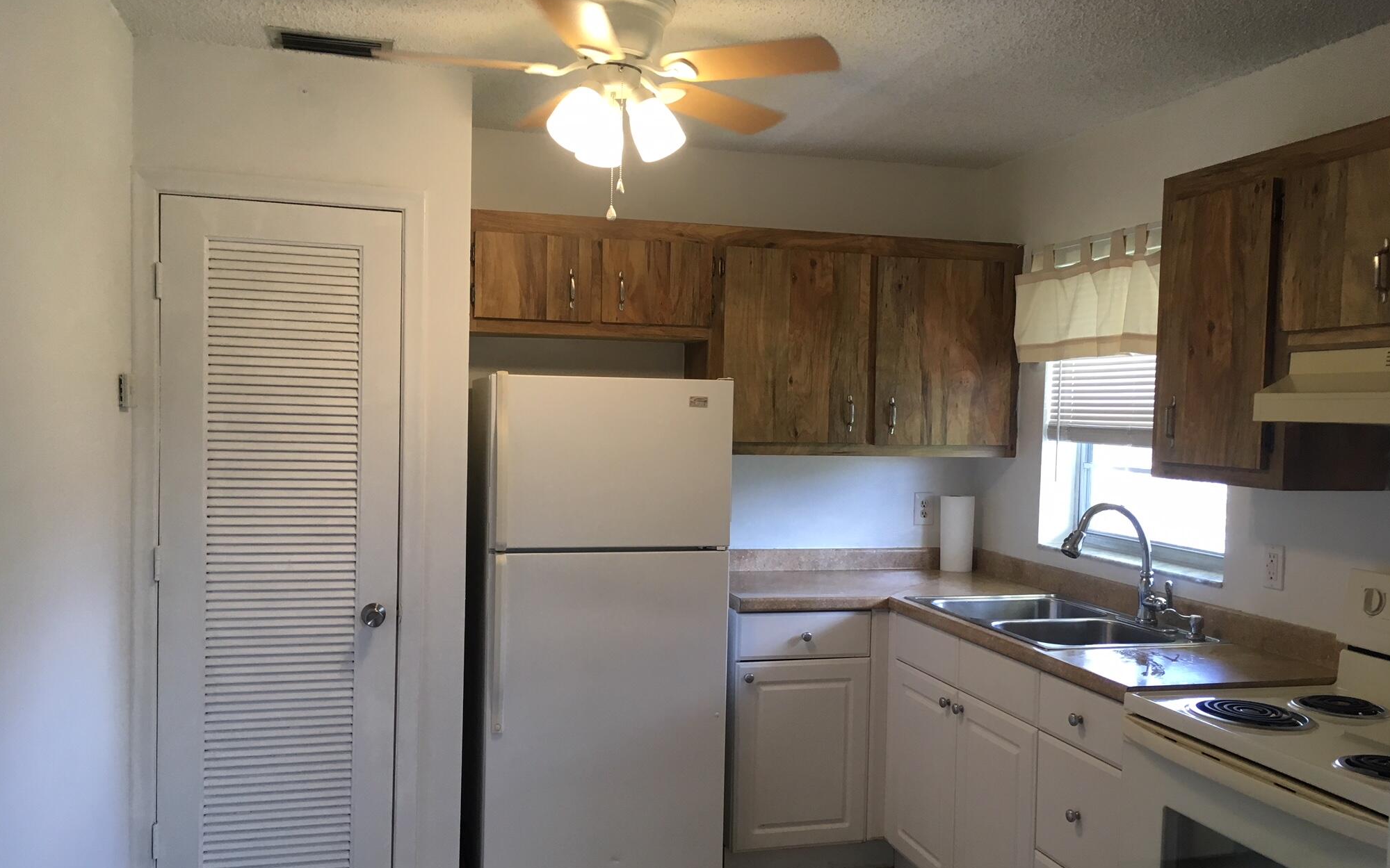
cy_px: 463
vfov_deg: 40.6
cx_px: 698
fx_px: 1174
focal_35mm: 31
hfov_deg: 61.2
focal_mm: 4.15
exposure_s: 1/30
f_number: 2.2
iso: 40
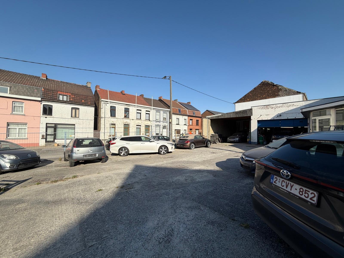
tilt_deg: +1.0
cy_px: 129
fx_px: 139
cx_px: 172
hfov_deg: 102.1
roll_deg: -1.5
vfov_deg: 85.7
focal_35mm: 14
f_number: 2.2
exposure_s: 1/864
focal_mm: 2.22
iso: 20
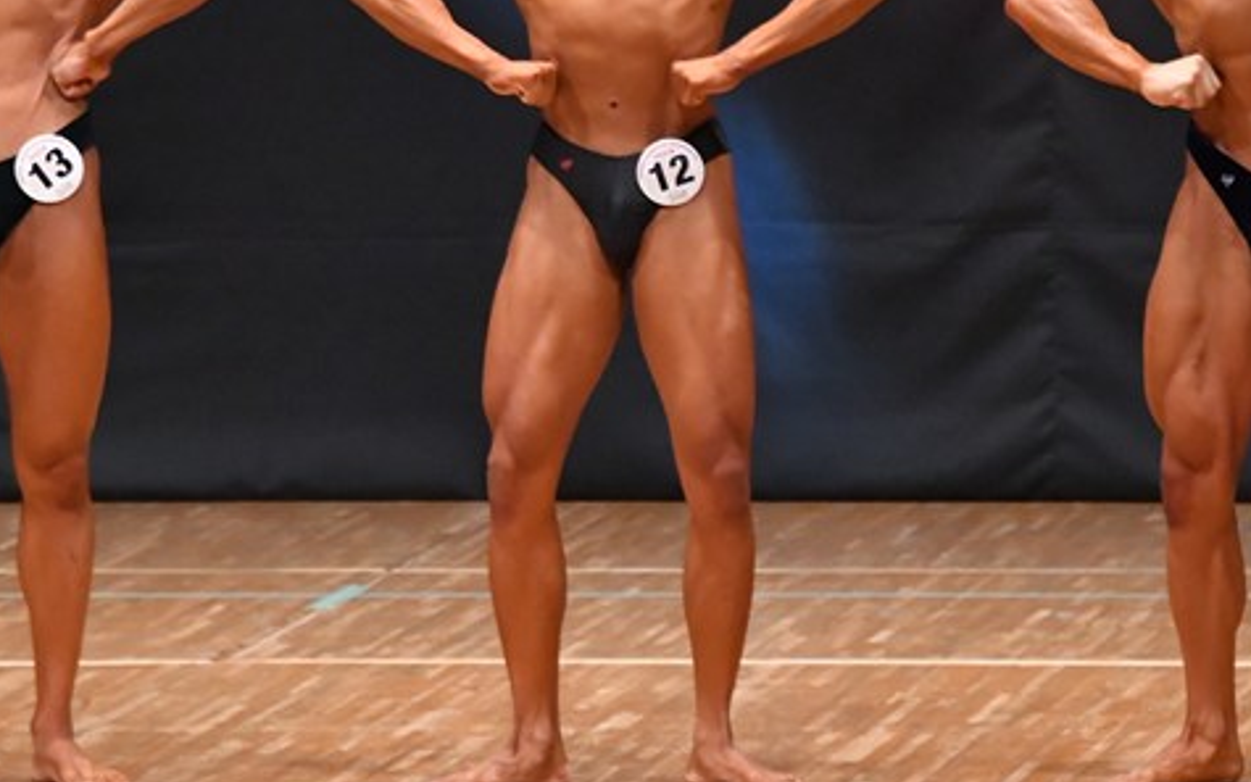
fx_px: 15310
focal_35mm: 449
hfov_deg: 4.7
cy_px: 169
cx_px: 757
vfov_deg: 2.9
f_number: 5.6
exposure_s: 1/400
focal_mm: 180
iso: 8000
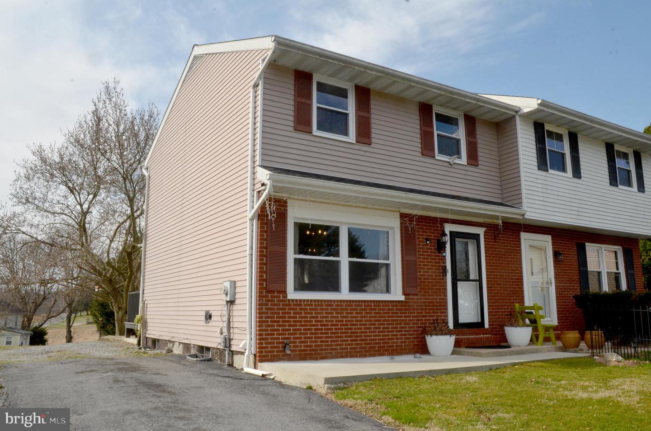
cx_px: 326
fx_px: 487
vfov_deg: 47.7
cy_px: 216
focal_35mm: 27
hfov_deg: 67.5
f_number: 22
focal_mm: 18
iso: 800
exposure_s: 1/250
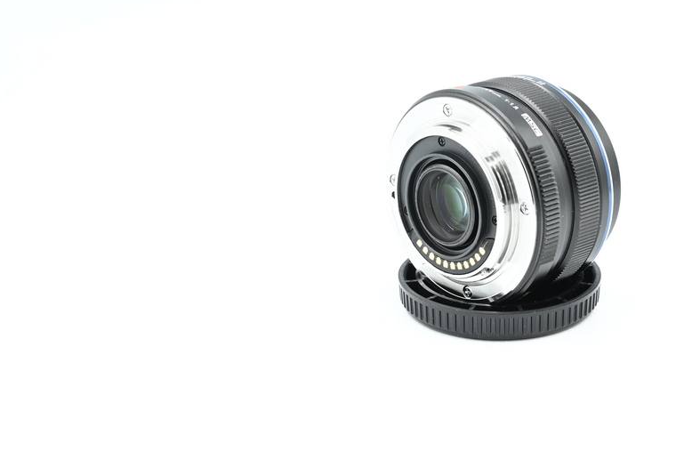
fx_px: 1953
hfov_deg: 19.6
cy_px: 172
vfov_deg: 13.2
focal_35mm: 104
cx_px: 425
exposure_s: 1/13
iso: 200
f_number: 14
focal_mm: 79
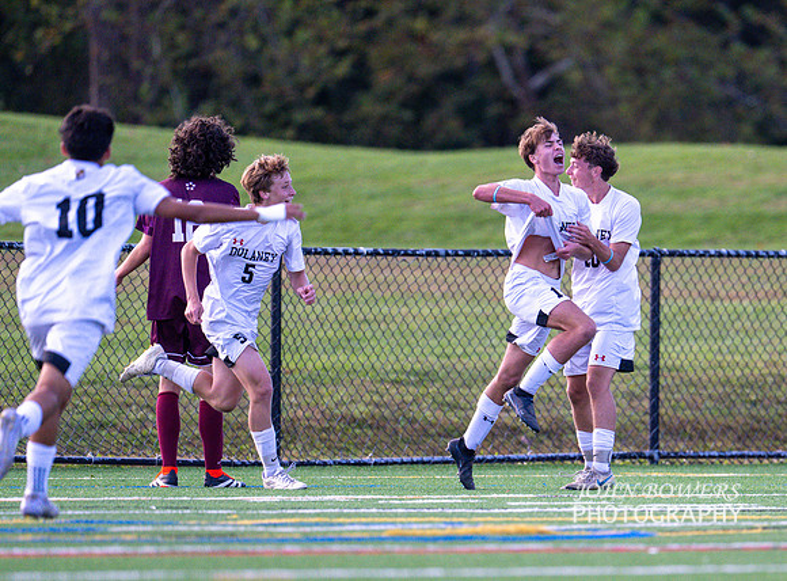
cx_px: 600
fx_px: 14996
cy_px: 385
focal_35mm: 663
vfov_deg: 2.2
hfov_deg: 3.0
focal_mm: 400
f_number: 4.5
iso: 2200
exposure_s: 1/2500
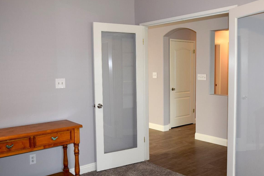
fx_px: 286
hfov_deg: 49.4
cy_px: 89
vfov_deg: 34.2
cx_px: 149
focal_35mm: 39
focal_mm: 20
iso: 800
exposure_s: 1/80
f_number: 4.5
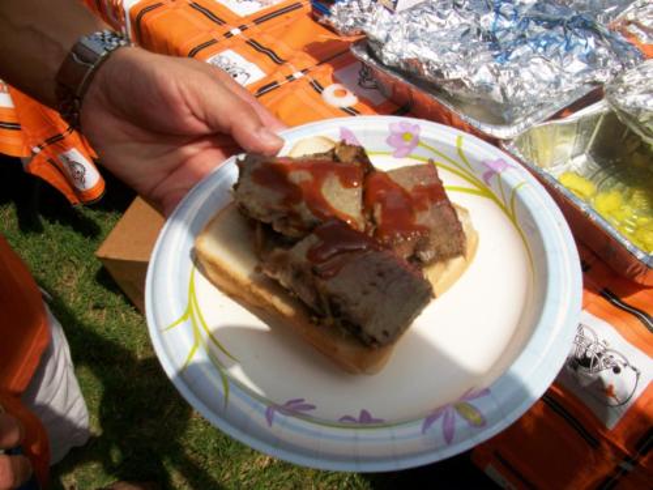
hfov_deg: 56.8
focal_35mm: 32
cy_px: 245
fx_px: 604
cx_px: 326
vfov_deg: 44.2
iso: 64
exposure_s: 1/500
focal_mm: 5.7
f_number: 5.5
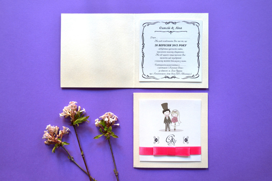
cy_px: 90
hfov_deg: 49.6
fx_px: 295
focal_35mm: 39
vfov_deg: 34.2
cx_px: 136
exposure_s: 1/15
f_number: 4.2
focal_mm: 26
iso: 560
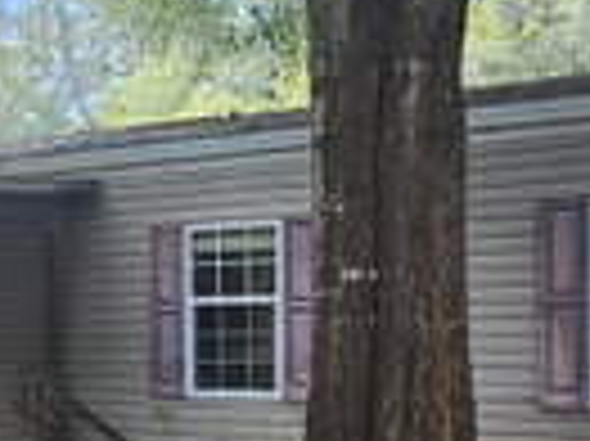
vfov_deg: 27.8
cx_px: 54
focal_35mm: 51
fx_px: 868
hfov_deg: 35.2
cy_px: 364
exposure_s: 1/207
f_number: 2.2
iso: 125
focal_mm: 2.2
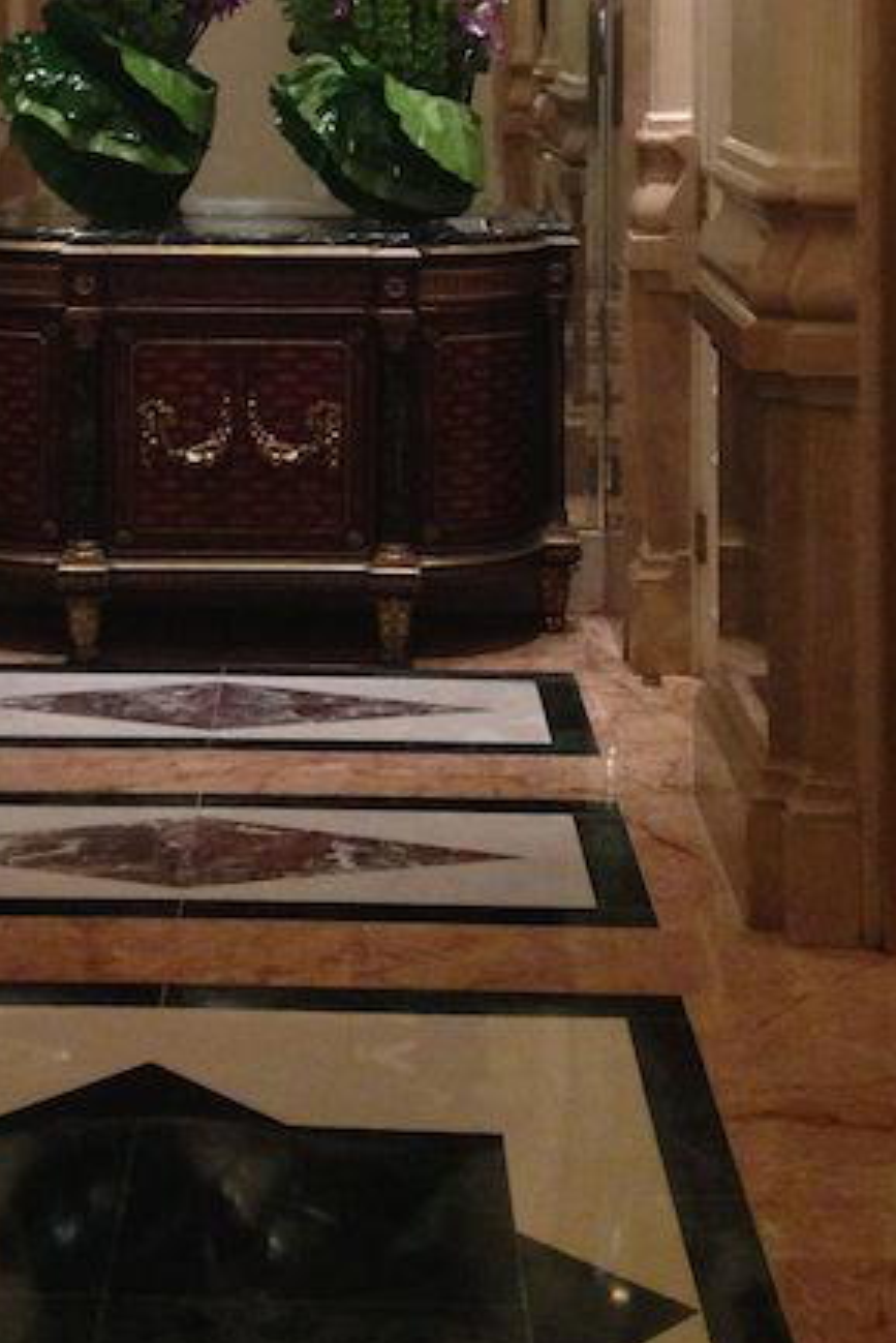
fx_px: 2760
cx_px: 254
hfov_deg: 18.4
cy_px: -20
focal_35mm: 74
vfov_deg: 25.9
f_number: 2.4
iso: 320
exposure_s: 1/20
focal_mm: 4.12
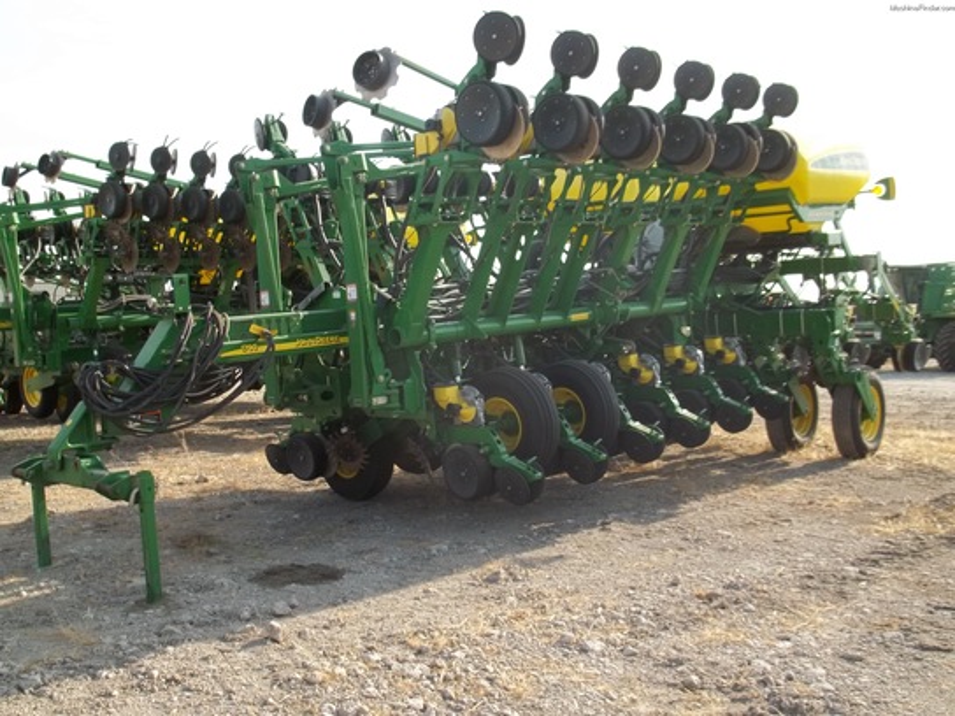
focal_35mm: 33
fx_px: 910
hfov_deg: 55.4
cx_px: 478
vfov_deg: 42.9
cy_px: 358
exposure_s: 1/320
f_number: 3.3
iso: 64
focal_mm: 5.9
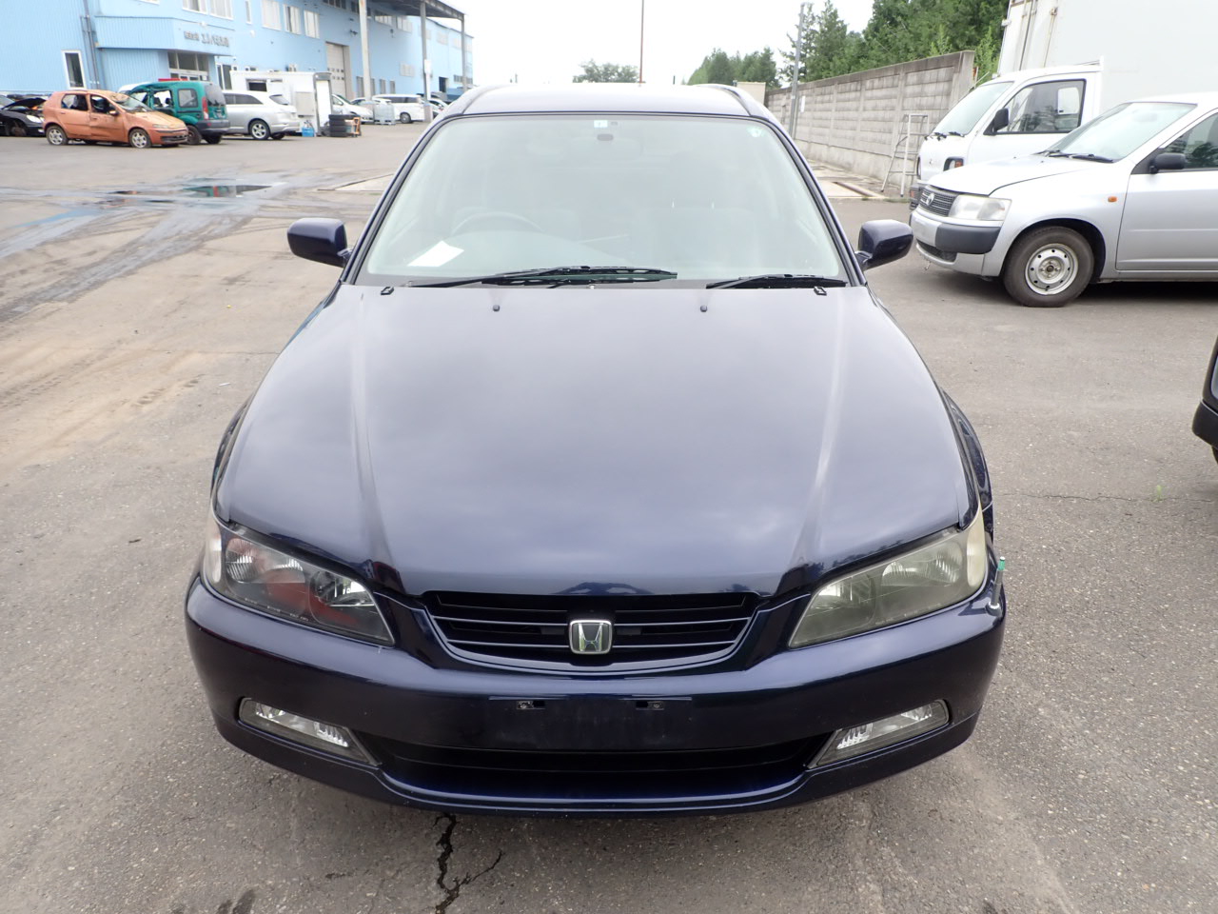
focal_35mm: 25
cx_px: 609
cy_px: 457
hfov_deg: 69.4
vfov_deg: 54.9
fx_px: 880
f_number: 2.8
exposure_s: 1/400
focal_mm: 4.5
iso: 100
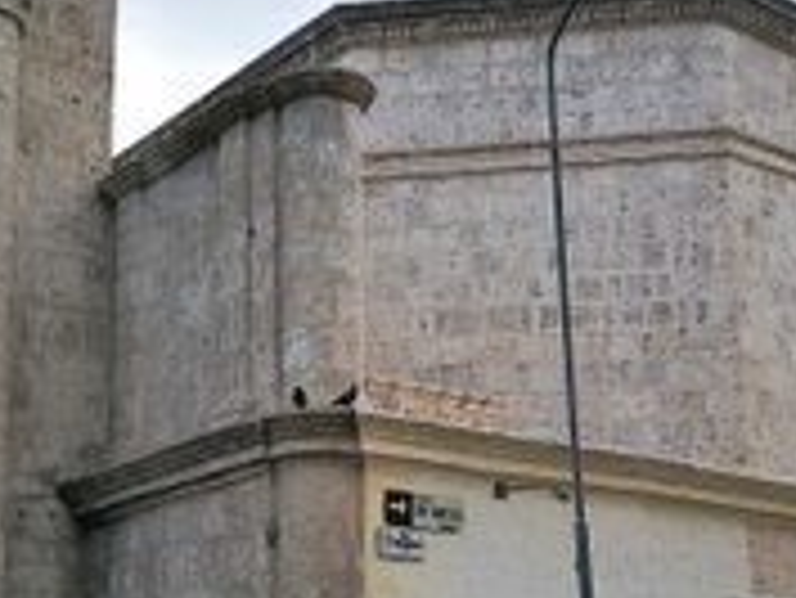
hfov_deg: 31.7
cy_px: 459
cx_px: 378
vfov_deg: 23.8
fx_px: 1404
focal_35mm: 61
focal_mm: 4.5
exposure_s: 1/1233
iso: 50
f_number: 2.2
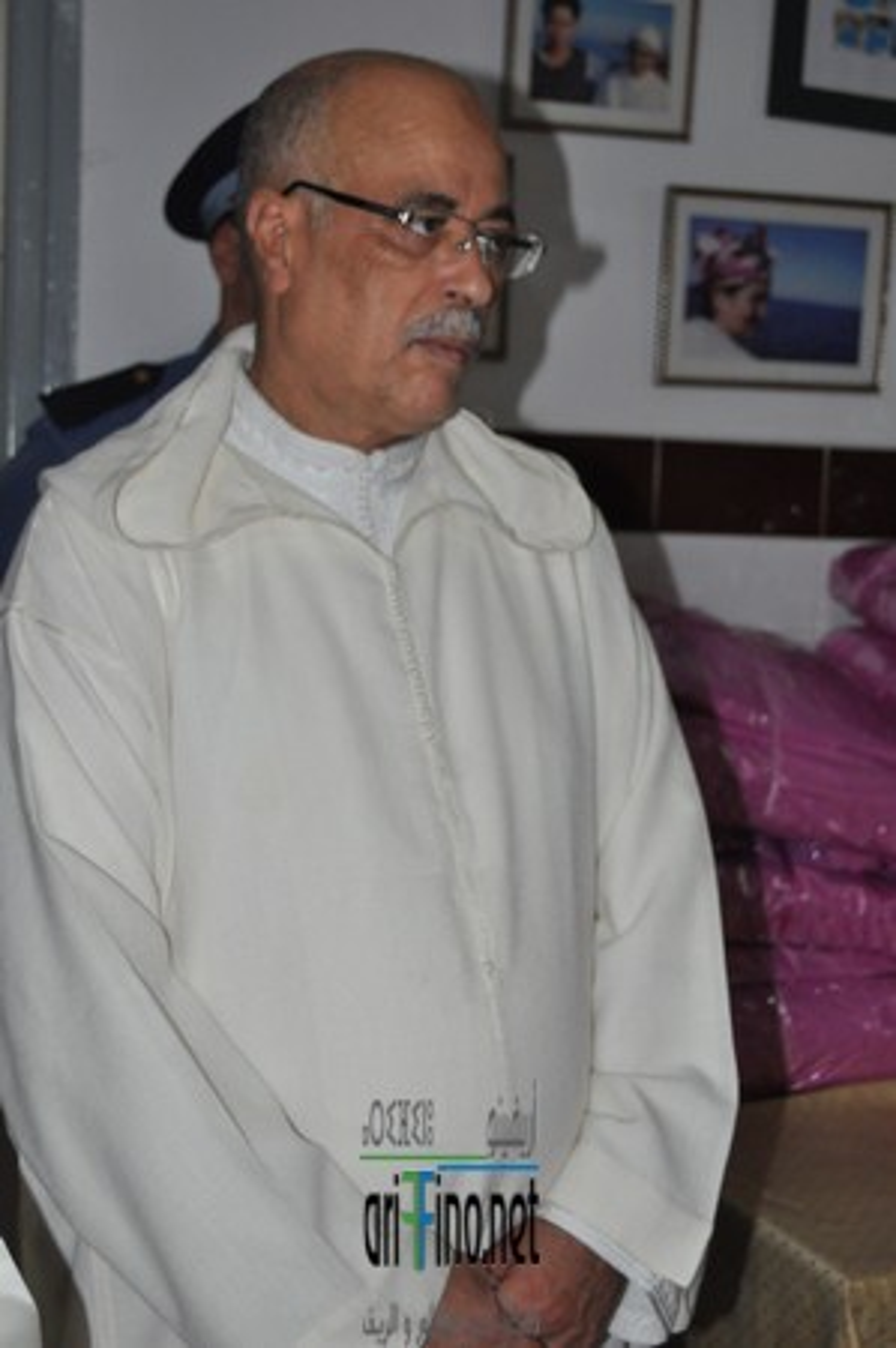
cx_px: 448
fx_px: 2133
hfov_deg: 23.7
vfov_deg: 35.1
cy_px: 674
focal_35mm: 57
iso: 800
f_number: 4.8
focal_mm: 38
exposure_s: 1/60
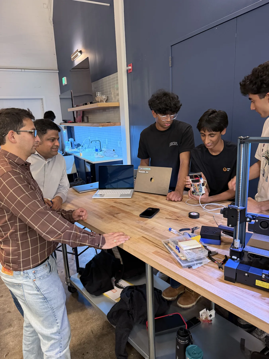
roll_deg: +3.5
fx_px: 249
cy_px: 180
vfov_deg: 71.6
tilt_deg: -13.3
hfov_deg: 56.8
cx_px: 134
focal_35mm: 24
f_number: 1.78
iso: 640
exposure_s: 1/40
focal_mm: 6.76
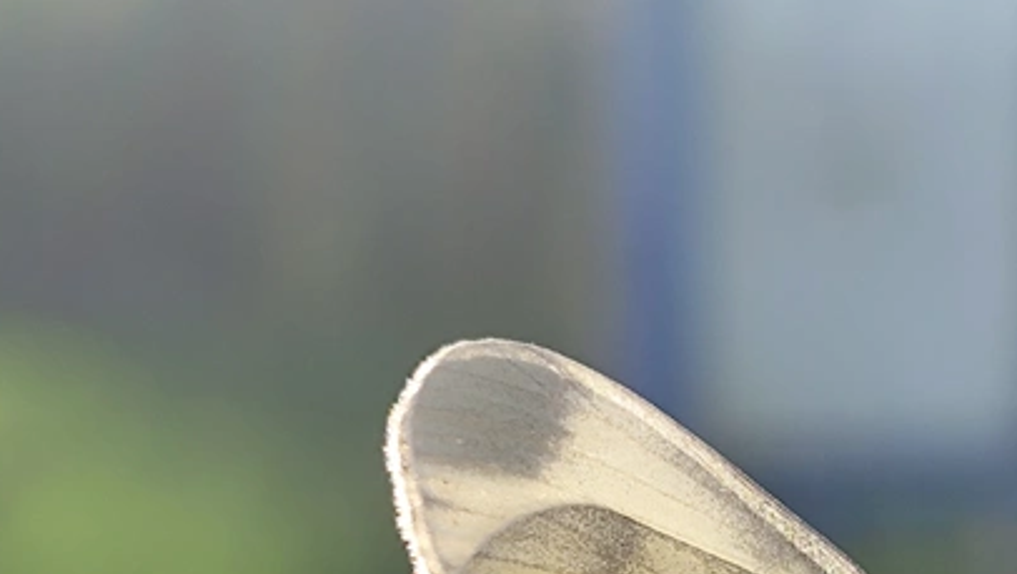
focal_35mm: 151
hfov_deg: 14.2
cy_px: 571
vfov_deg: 8.0
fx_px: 4075
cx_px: 624
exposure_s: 1/669
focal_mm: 6.19
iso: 50
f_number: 1.65
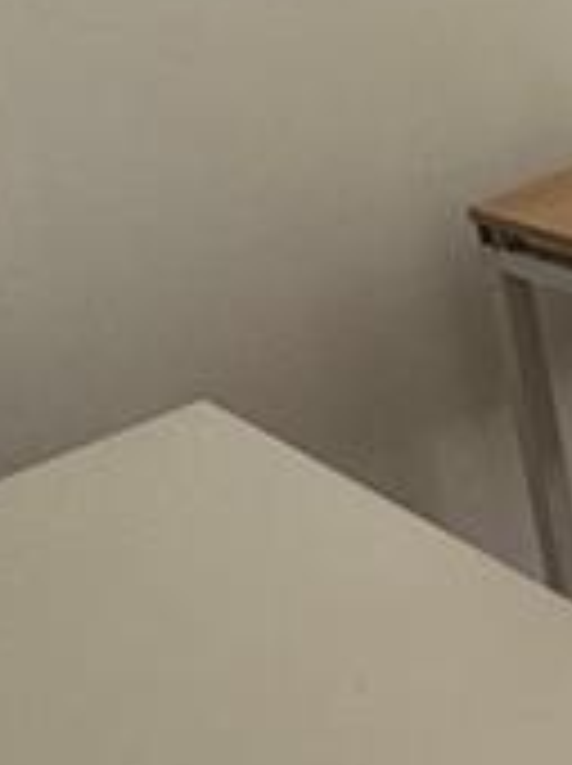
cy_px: -99
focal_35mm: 99
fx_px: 2187
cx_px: 1392
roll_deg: +5.3
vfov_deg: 19.0
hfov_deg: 11.9
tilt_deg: -13.2
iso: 50
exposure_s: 1/99
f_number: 2.2
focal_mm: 2.22
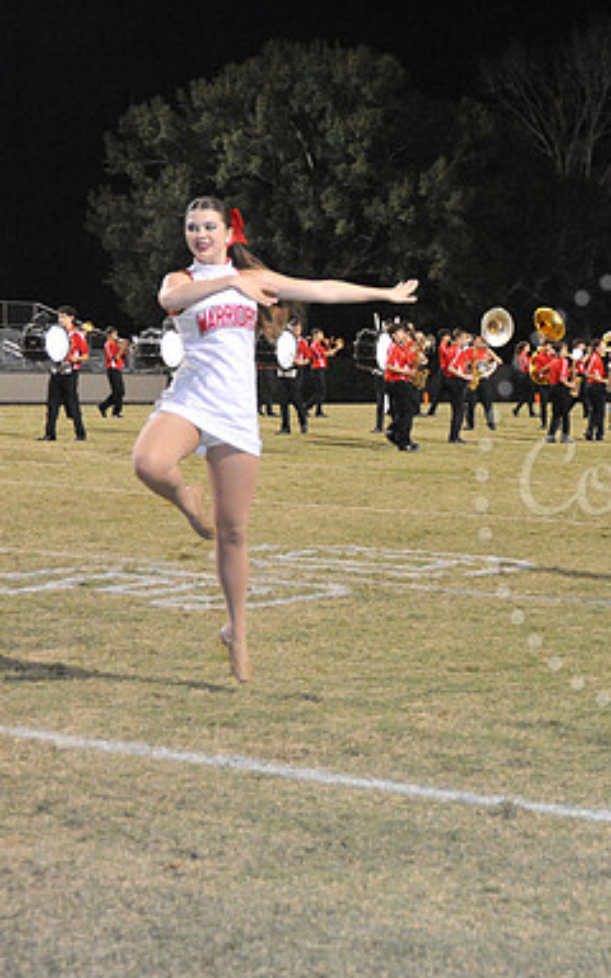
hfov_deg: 16.3
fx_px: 2051
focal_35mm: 77
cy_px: 489
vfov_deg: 26.8
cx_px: 718
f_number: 5.6
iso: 6400
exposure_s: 1/160
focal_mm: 50
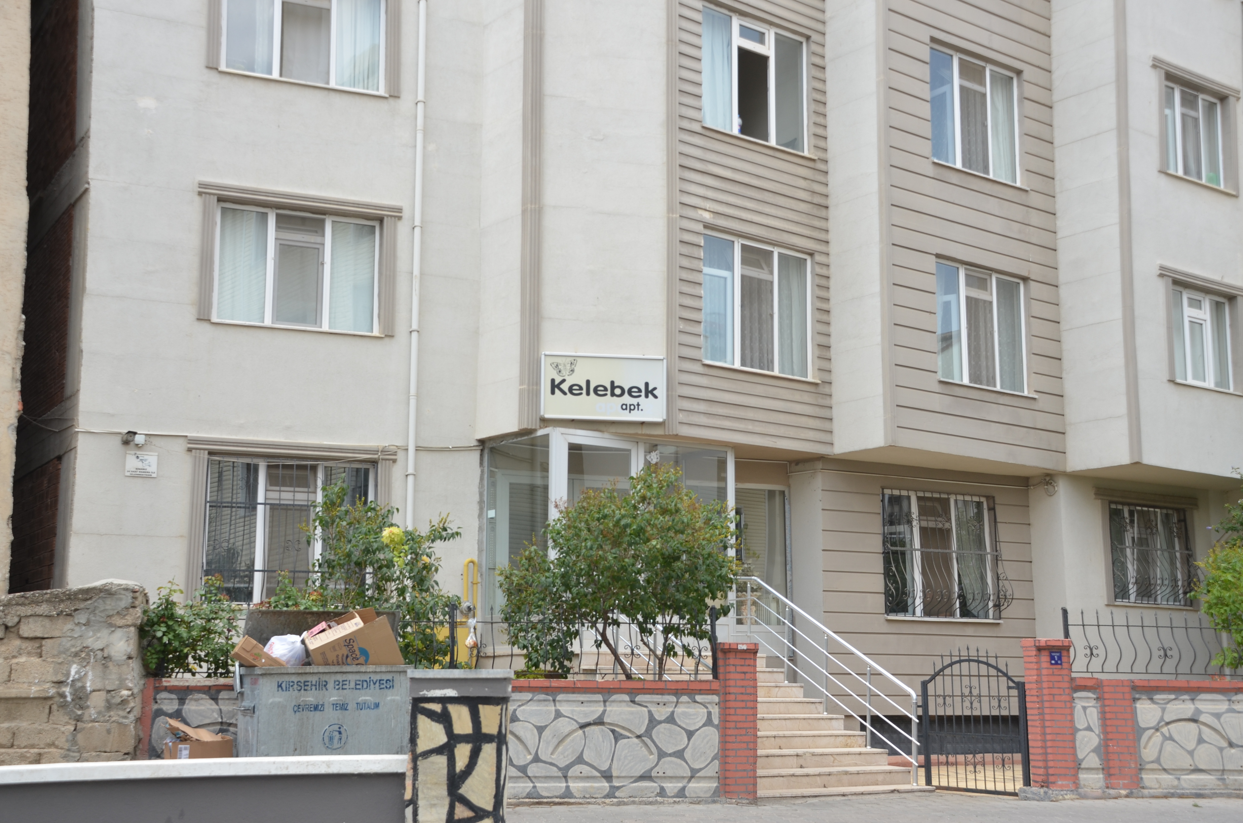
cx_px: 622
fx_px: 1602
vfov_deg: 28.8
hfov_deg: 42.4
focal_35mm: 46
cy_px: 412
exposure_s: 1/250
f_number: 8
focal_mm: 31
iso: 180
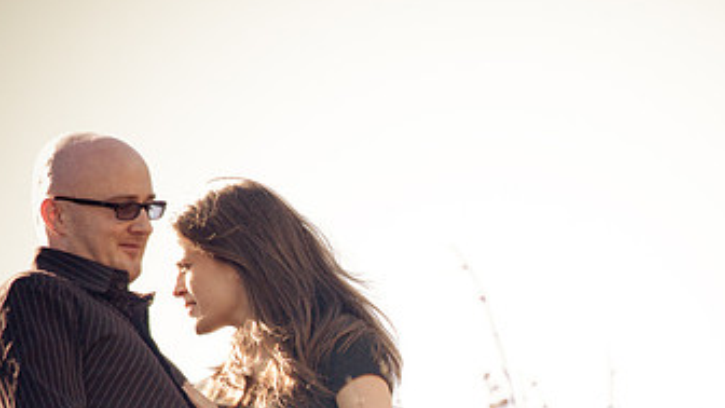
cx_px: 494
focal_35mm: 461
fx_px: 8862
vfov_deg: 2.6
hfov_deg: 4.7
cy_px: 395
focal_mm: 170
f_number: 2.8
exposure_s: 1/1000
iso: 250
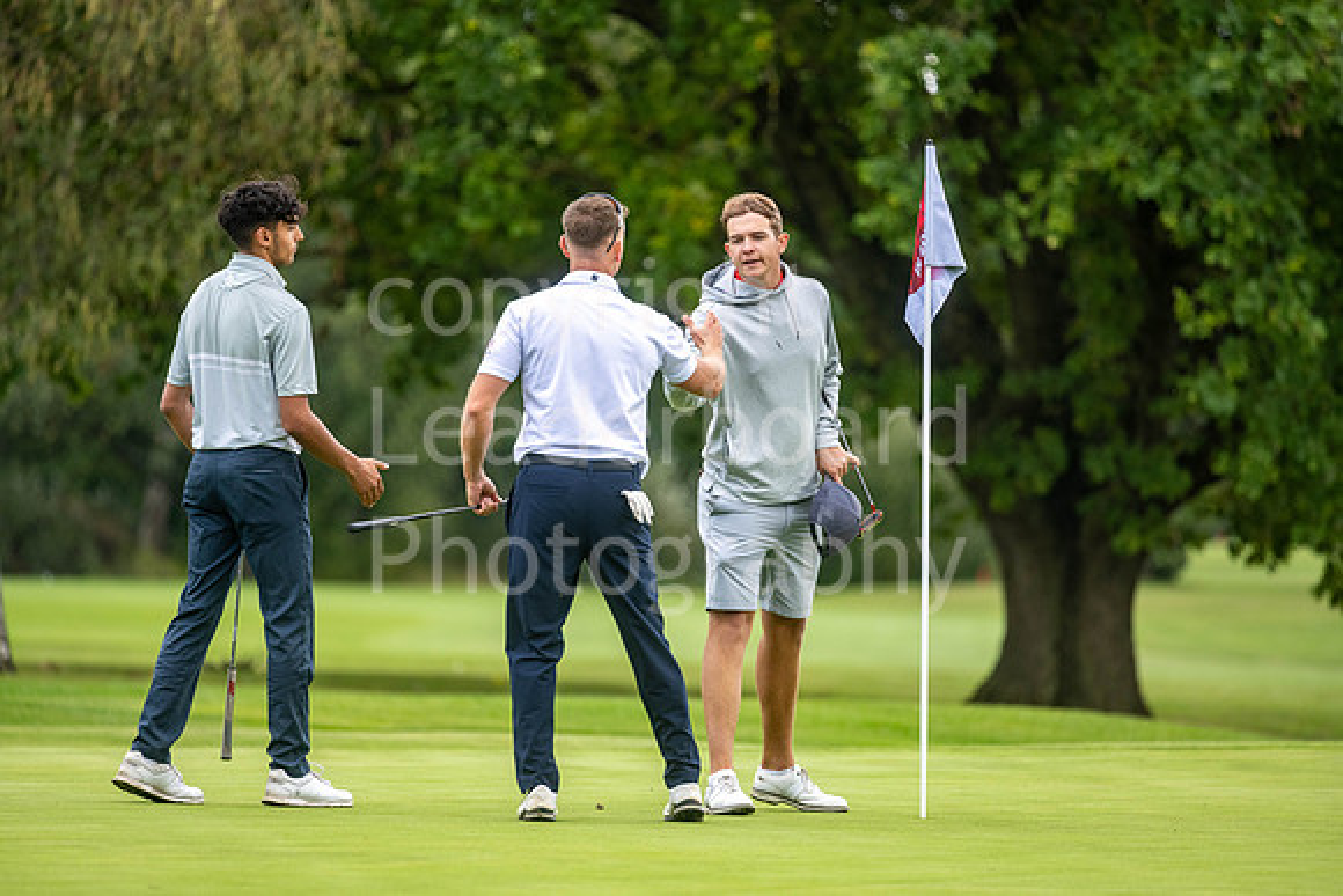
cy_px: 448
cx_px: 672
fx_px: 11194
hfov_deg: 6.9
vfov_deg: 4.6
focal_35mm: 300
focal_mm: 300
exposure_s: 1/800
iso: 400
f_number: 4
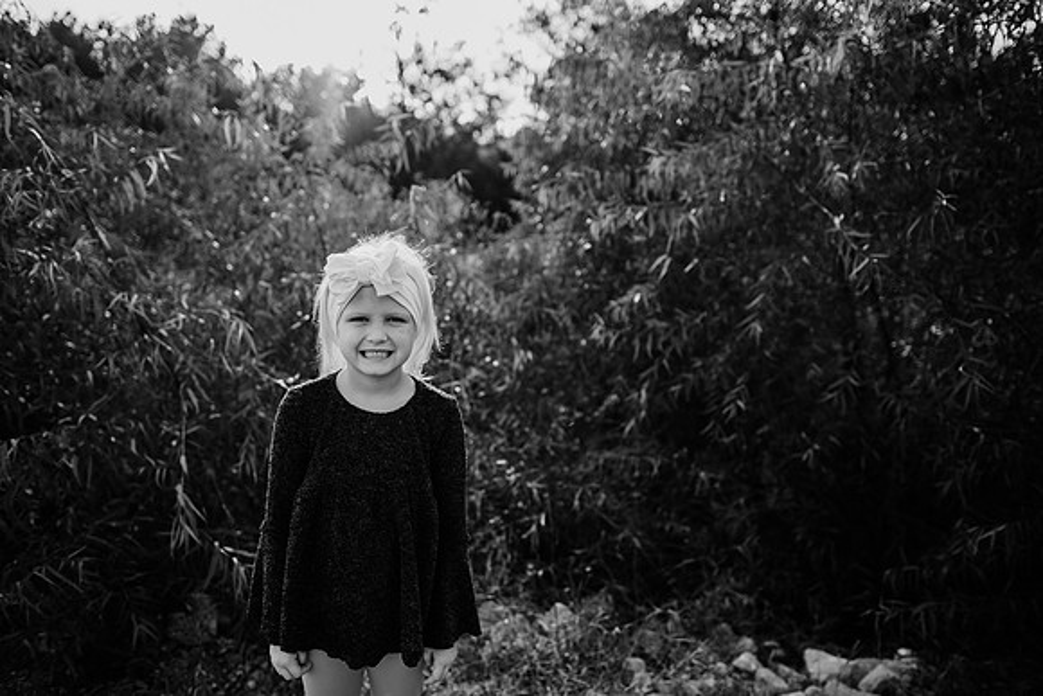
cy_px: 348
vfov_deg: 53.2
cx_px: 522
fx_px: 695
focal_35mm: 24
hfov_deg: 73.7
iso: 200
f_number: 2.5
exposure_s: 1/1250
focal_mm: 24
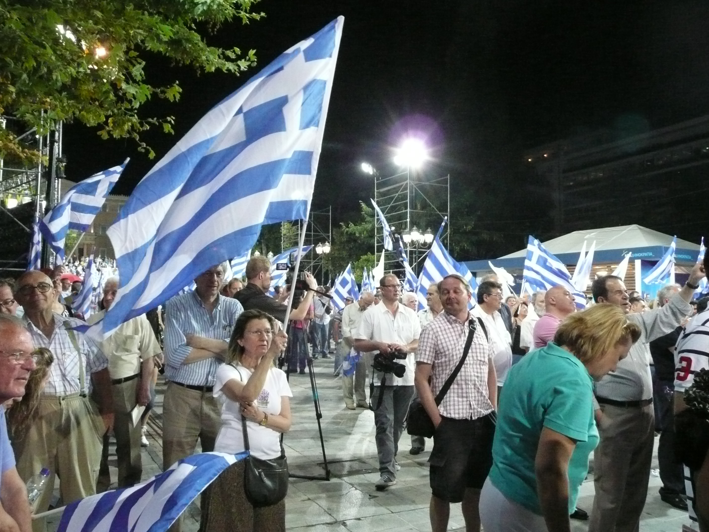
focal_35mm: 30
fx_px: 614
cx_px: 354
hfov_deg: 60.0
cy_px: 266
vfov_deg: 46.8
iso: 800
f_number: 3.4
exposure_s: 1/160
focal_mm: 4.9
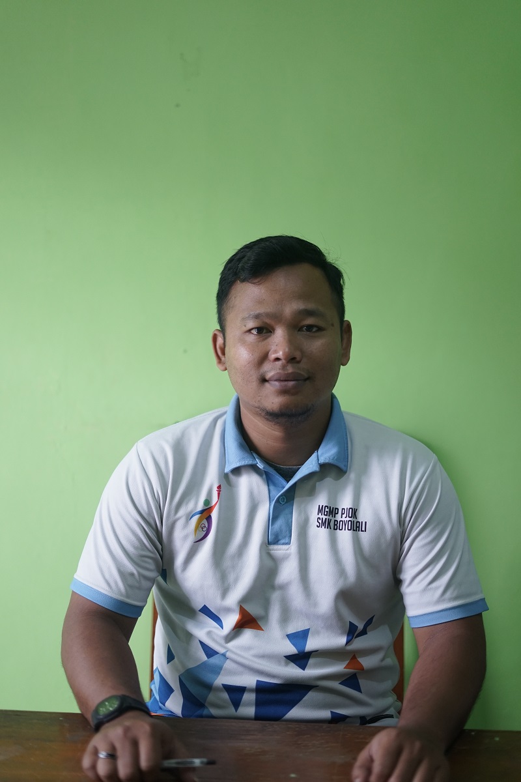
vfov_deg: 39.6
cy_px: 391
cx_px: 260
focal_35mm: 50
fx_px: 1085
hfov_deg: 27.0
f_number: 1.8
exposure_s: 1/100
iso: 800
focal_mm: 50
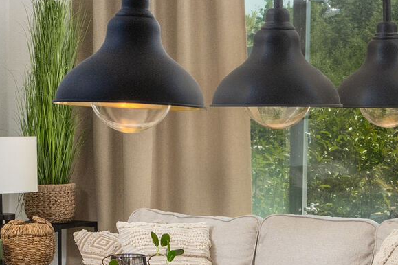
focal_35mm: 174
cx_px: 322
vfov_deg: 7.8
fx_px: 1924
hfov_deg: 11.8
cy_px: 298
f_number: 13
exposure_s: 1/200
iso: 320
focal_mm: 24
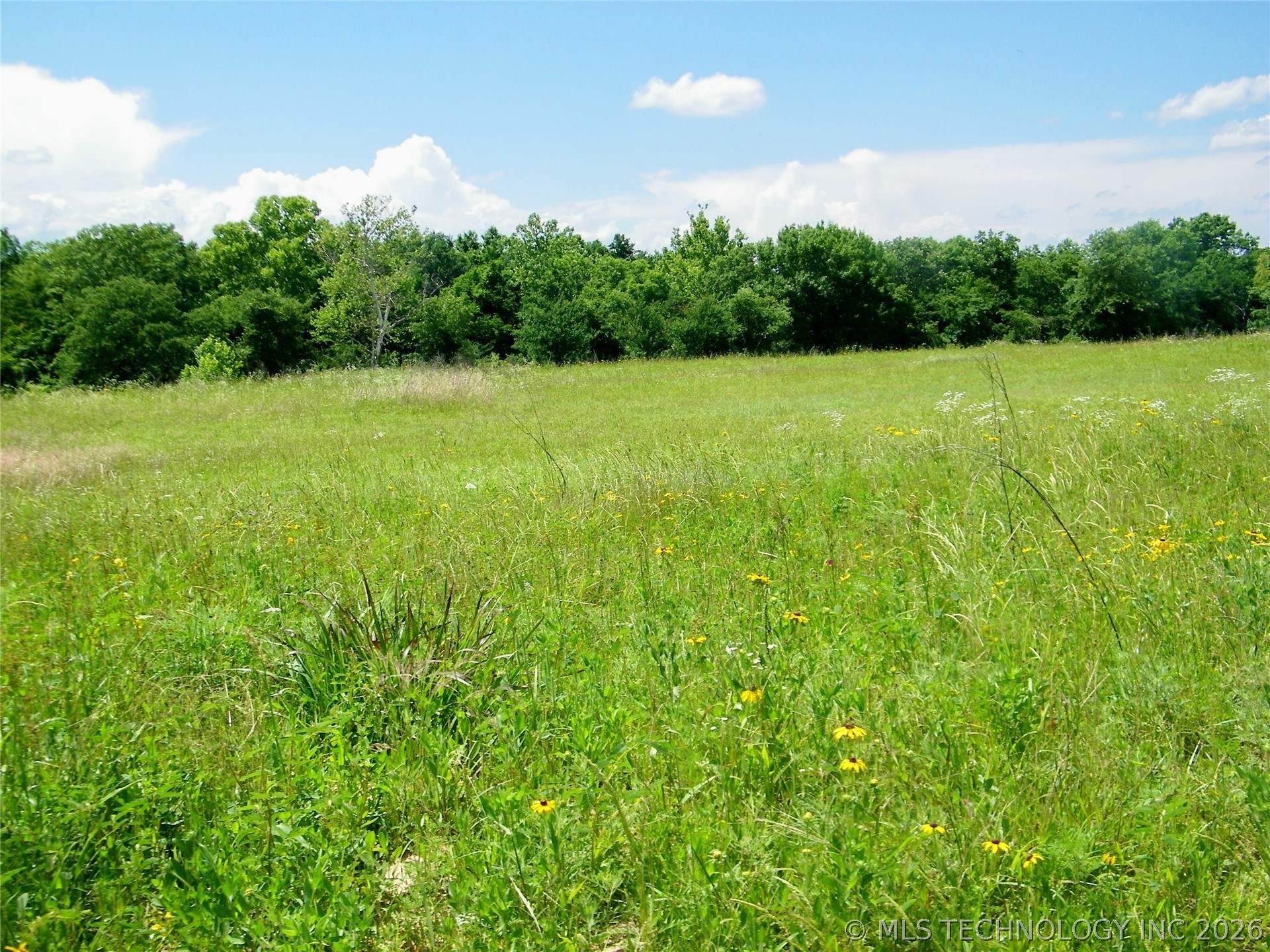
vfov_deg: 33.6
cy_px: 476
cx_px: 635
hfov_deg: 43.9
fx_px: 1578
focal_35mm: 43
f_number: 7.8
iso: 80
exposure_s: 1/200
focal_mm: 7.7
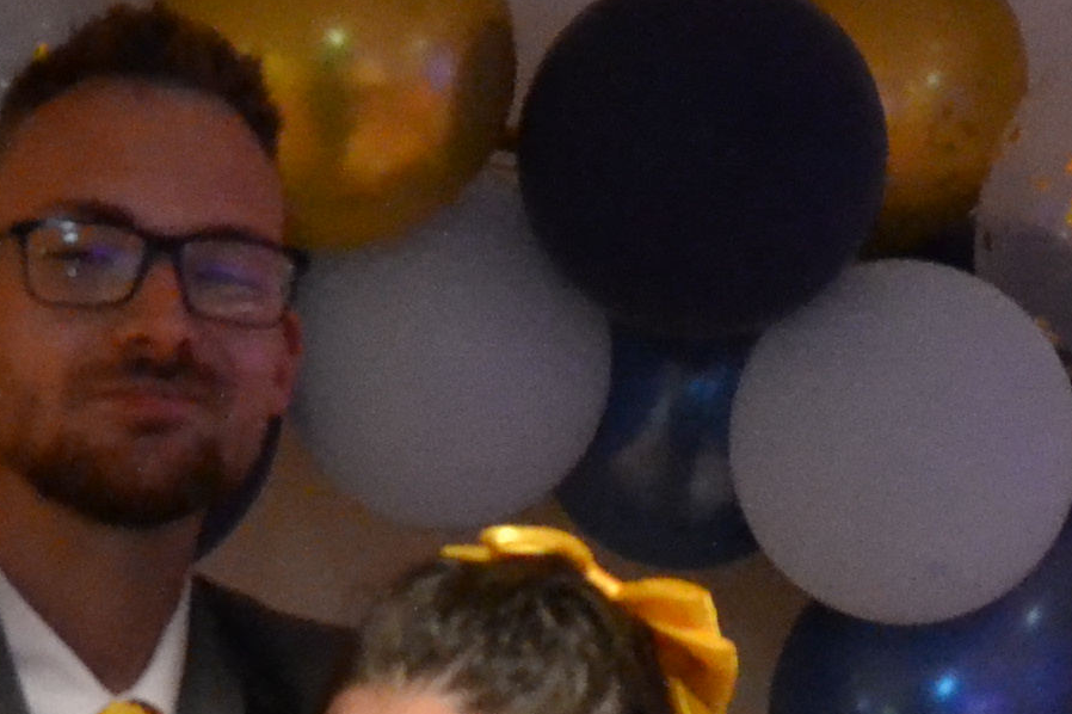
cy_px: 799
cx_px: 641
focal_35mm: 154
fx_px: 4584
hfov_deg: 13.3
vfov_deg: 8.8
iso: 3200
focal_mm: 20
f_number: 3.5
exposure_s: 1/60
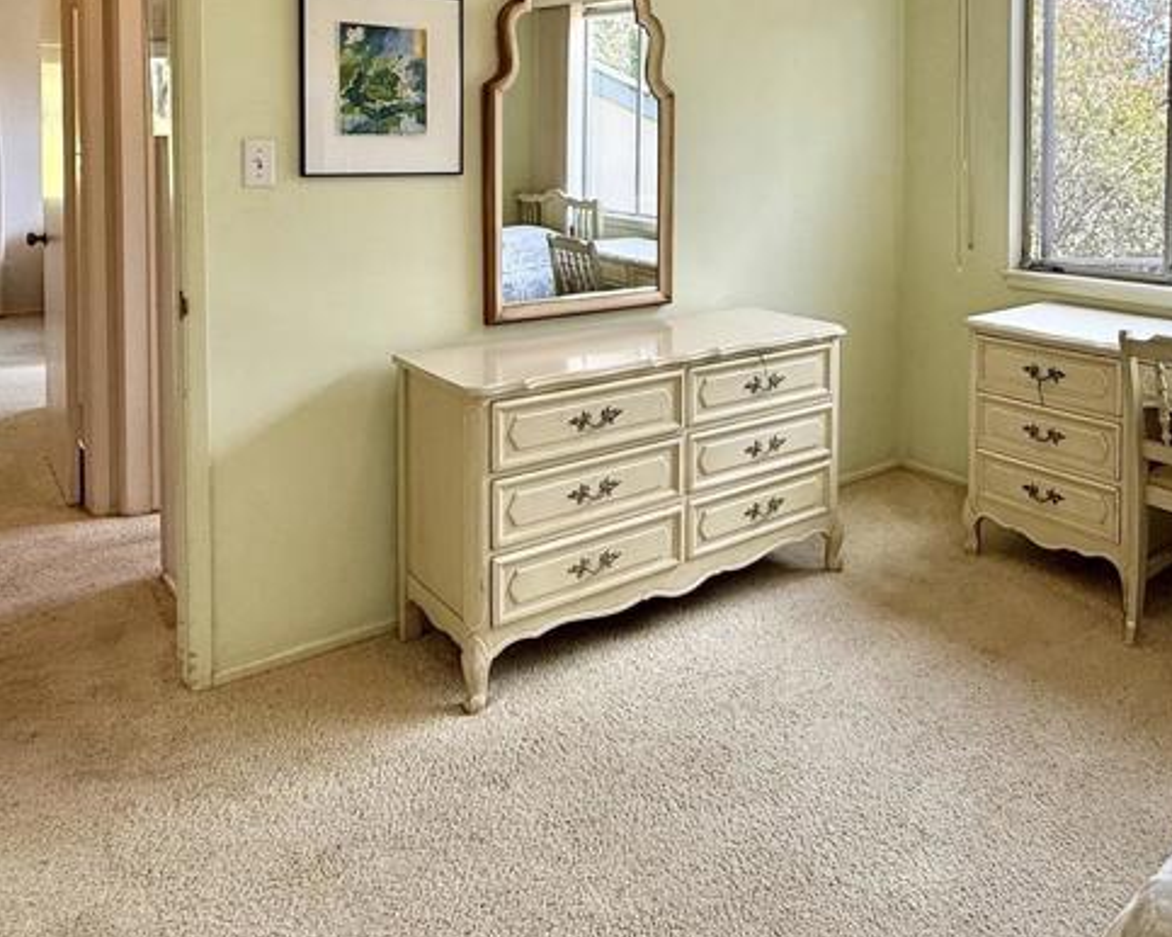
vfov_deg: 47.0
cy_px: 175
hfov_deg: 58.6
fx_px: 1006
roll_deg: -0.6
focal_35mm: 29
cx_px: 813
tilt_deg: -0.8
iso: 64
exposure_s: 1/120
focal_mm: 2.22
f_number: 2.2
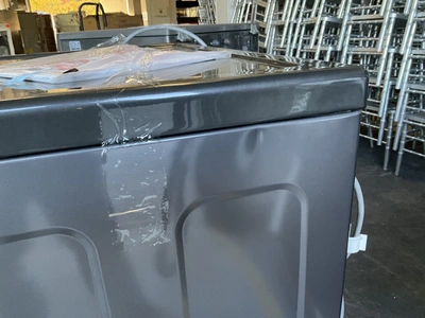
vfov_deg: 48.2
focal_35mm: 29
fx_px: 356
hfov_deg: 61.7
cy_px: 159
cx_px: 212
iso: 160
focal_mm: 3
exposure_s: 1/60
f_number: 1.8
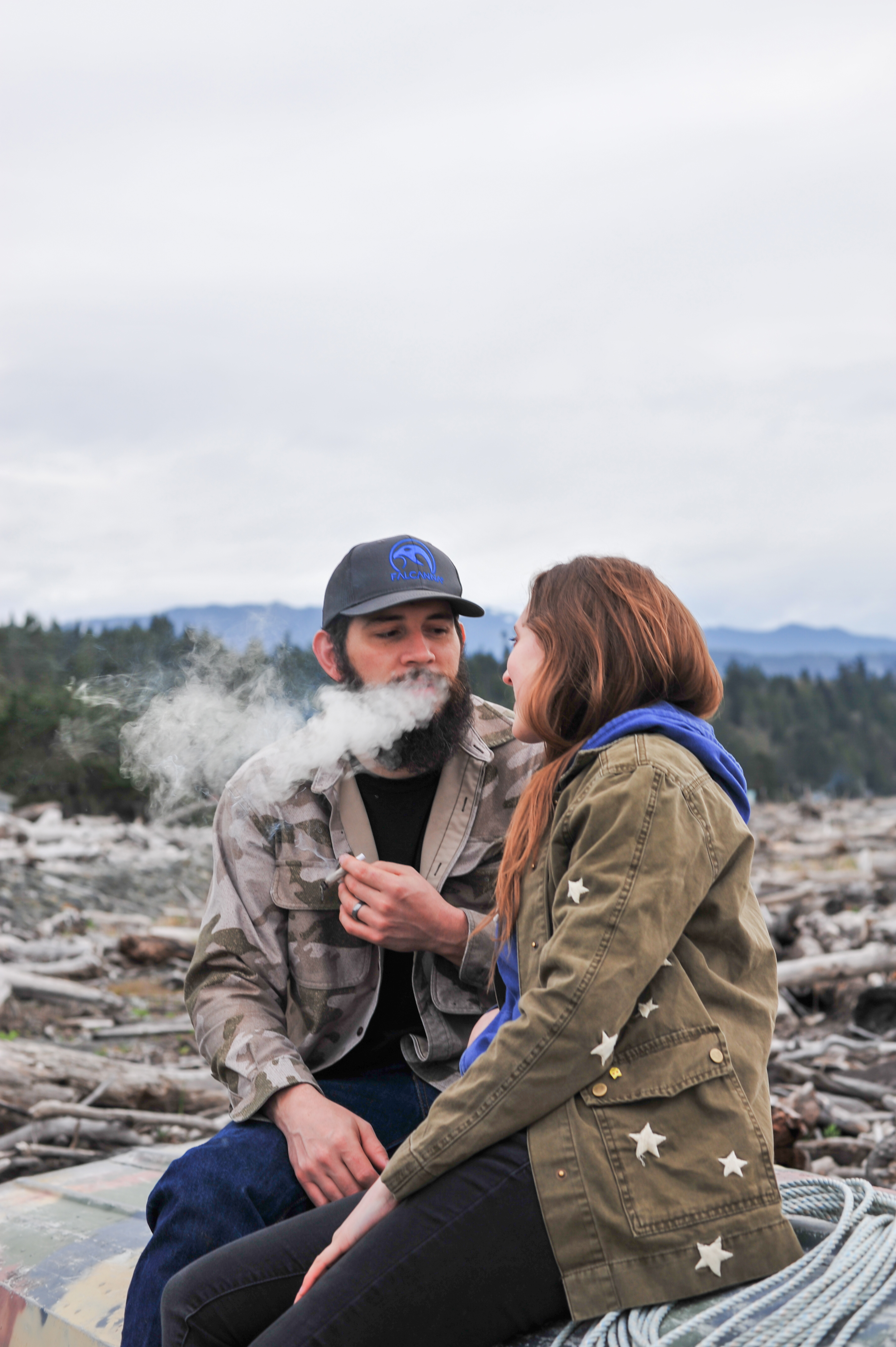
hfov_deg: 27.0
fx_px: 1869
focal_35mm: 50
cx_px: 448
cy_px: 674
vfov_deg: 39.6
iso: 250
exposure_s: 1/125
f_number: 4.5
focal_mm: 50
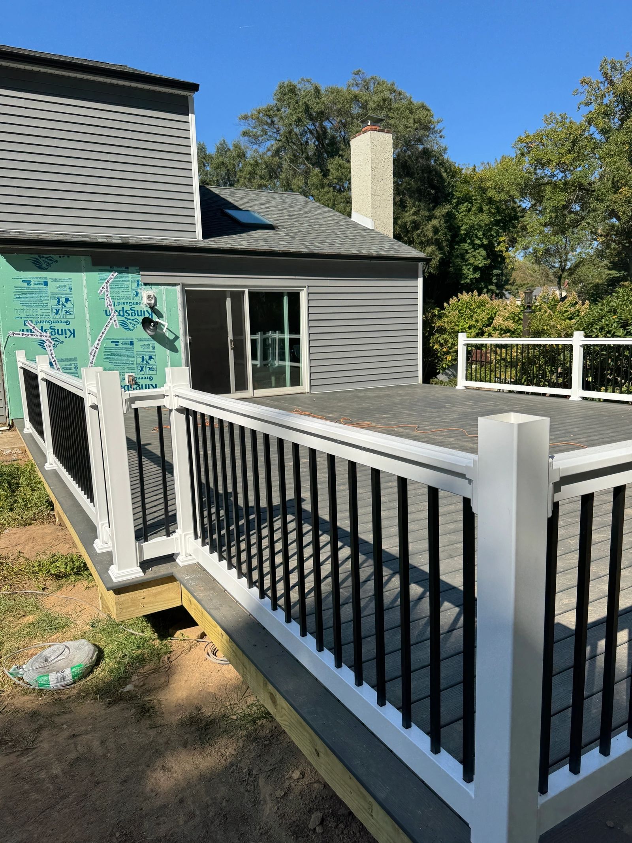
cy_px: 422
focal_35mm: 24
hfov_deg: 56.8
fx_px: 584
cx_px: 316
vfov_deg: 71.6
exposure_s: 1/4608
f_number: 1.78
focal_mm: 6.76
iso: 80
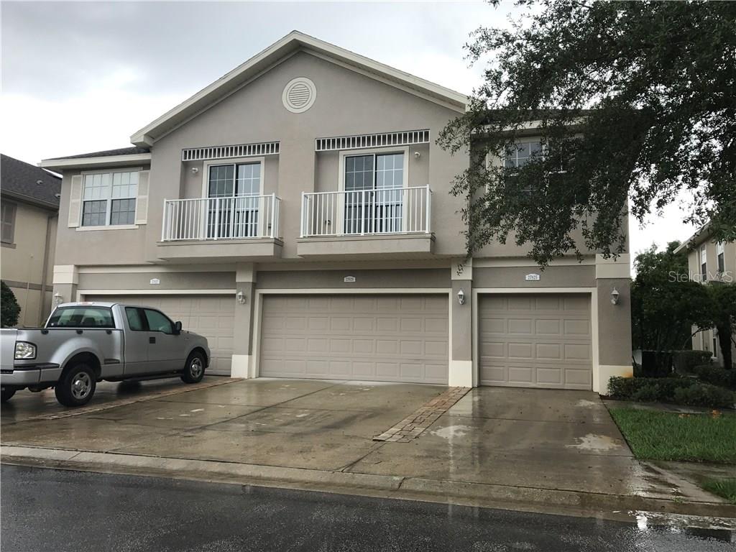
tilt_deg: +7.0
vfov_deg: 49.7
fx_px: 595
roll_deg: -2.0
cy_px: 276
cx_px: 368
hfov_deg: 63.4
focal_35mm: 28
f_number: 1.8
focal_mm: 3.99
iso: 20
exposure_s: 1/870
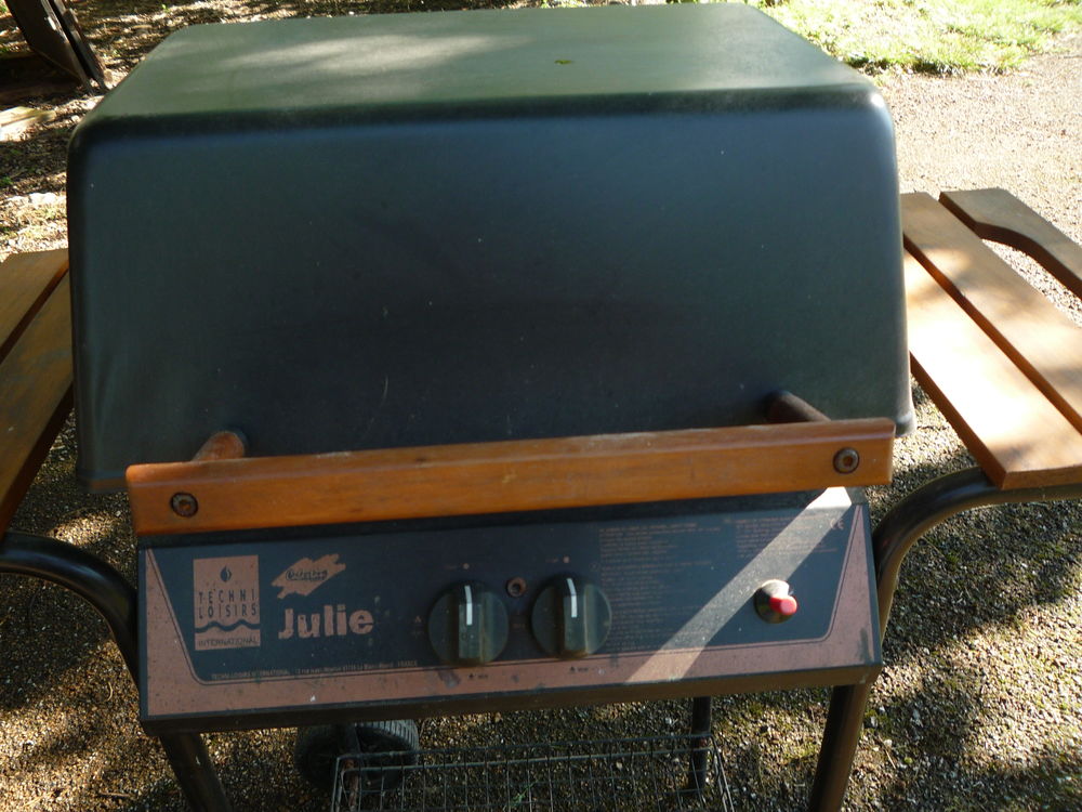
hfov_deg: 60.0
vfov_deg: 46.8
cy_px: 406
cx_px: 541
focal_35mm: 30
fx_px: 938
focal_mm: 5.2
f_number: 3.3
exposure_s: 1/80
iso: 100
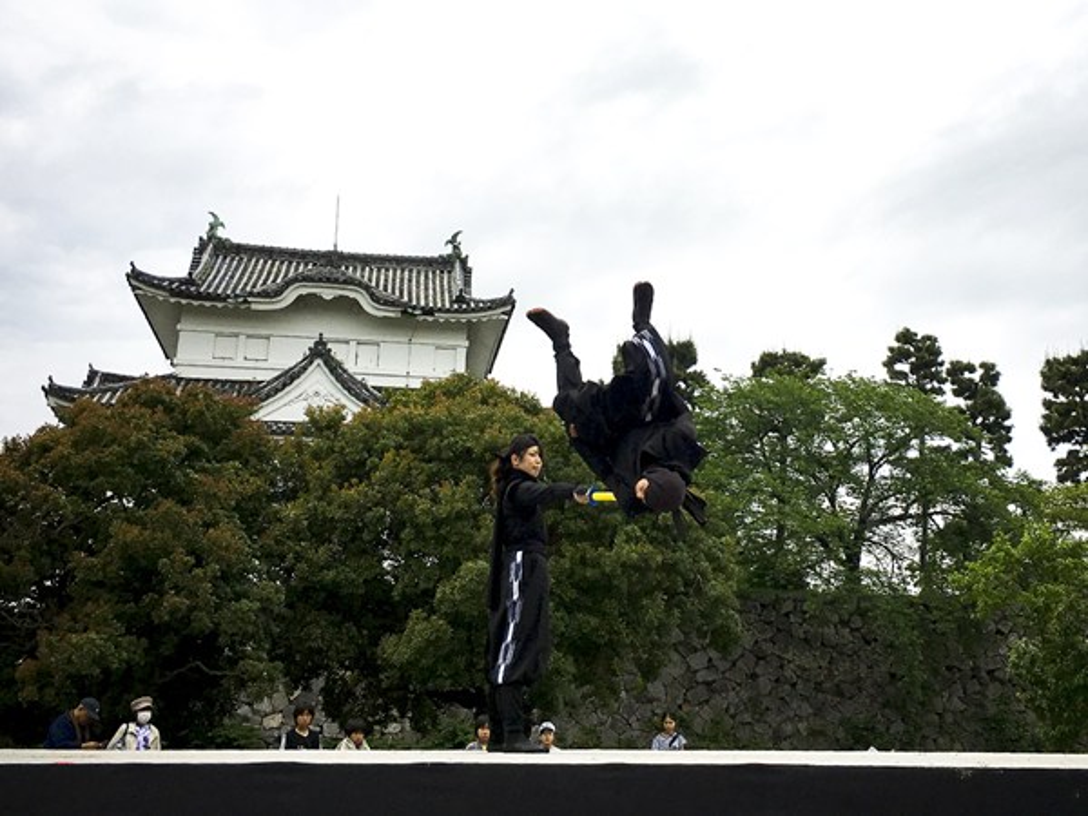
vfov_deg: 48.2
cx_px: 544
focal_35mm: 29
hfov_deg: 61.7
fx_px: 911
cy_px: 408
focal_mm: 4.15
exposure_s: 1/3200
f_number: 2.2
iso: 25
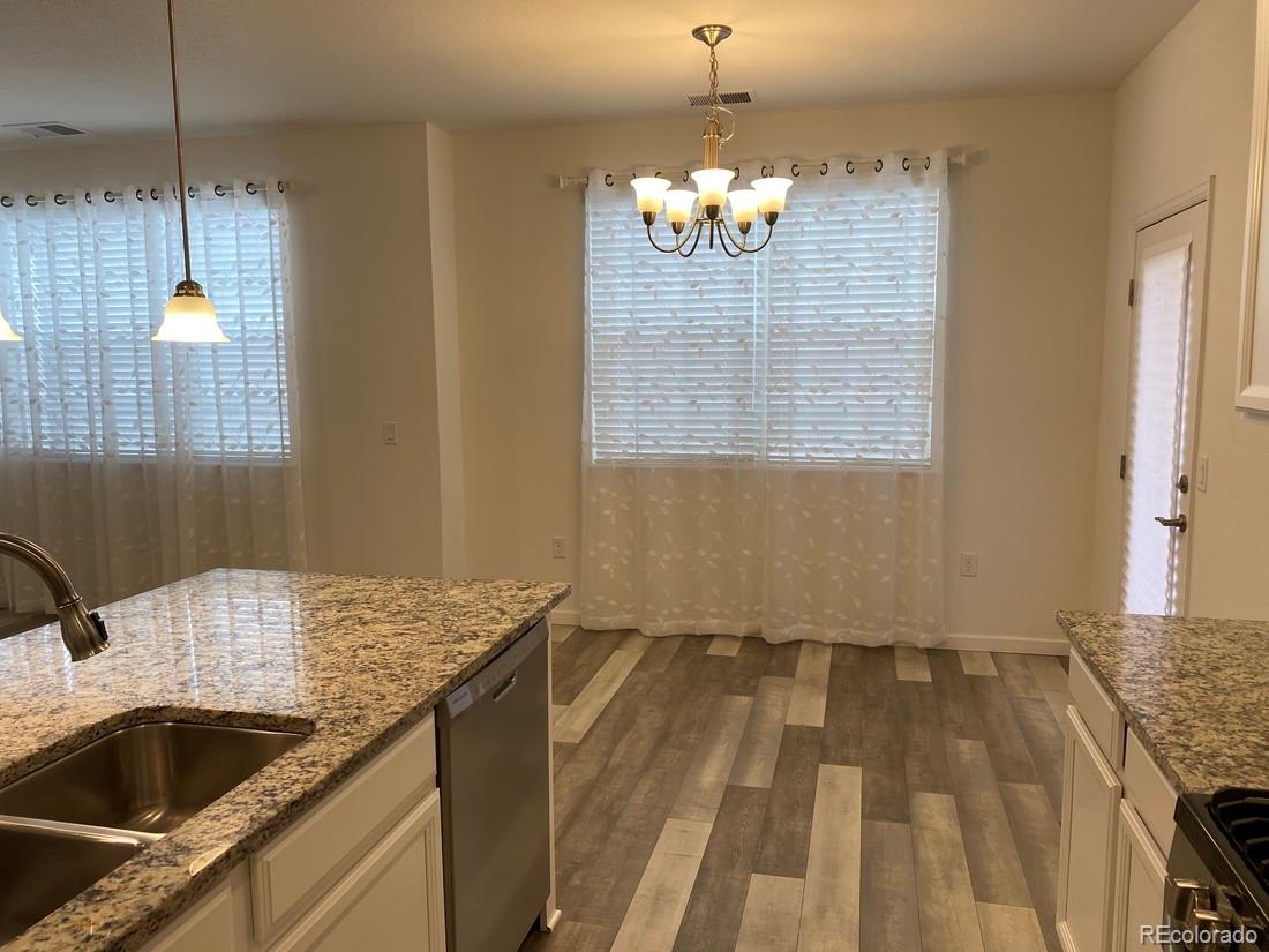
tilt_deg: -7.3
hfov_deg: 67.3
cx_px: 634
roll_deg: +0.8
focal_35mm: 26
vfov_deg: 53.1
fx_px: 953
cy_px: 476
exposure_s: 1/120
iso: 64
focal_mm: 4.25
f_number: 1.8
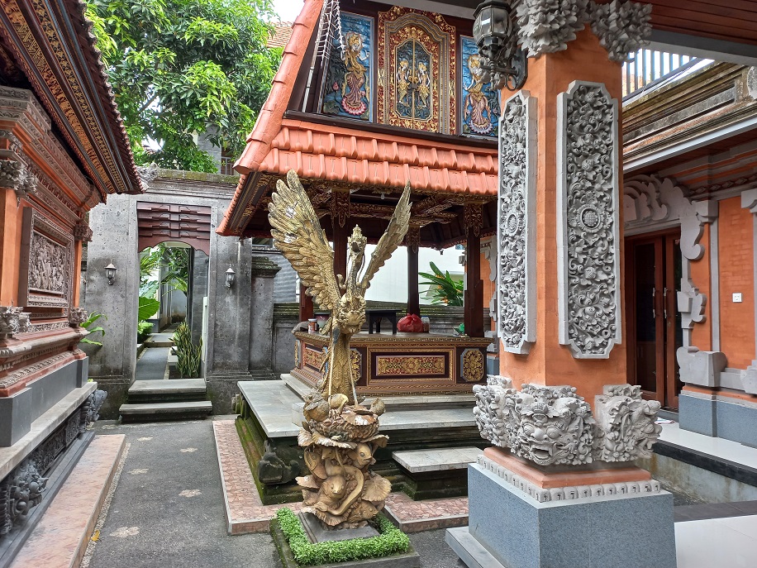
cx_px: 378
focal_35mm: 25
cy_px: 284
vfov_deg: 54.9
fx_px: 547
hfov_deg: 69.4
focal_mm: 4.6
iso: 40
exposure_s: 1/50
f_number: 1.8
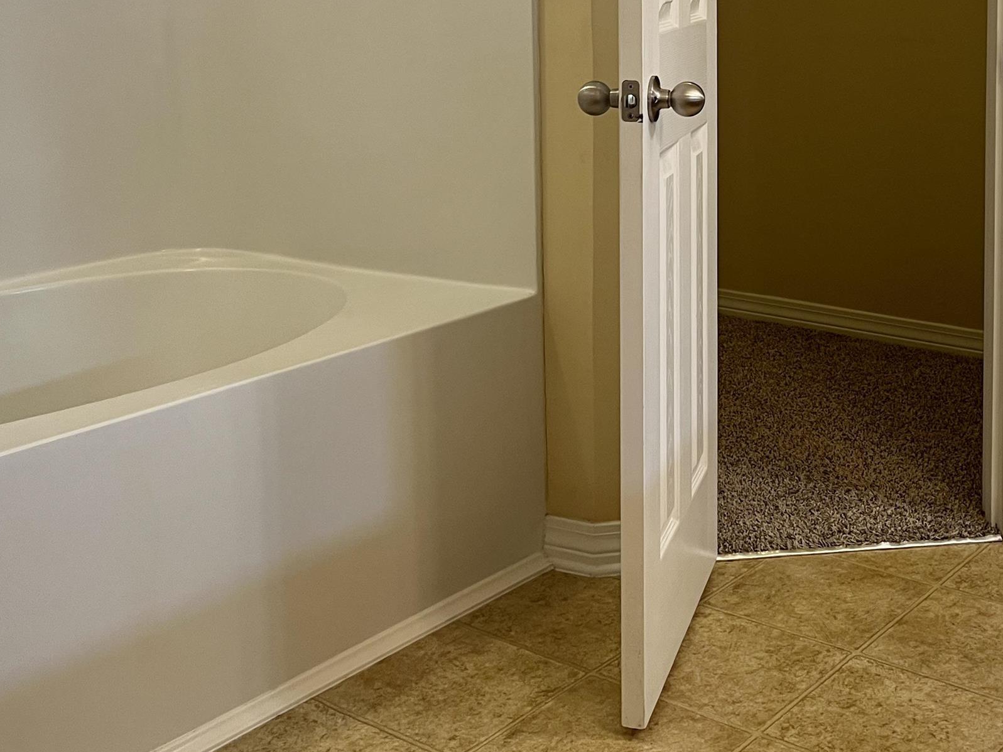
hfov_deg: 37.9
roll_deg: +0.8
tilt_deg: -4.4
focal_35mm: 50
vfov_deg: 28.1
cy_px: 88
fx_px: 1449
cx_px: 633
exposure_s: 1/60
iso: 80
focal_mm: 5.1
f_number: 1.6
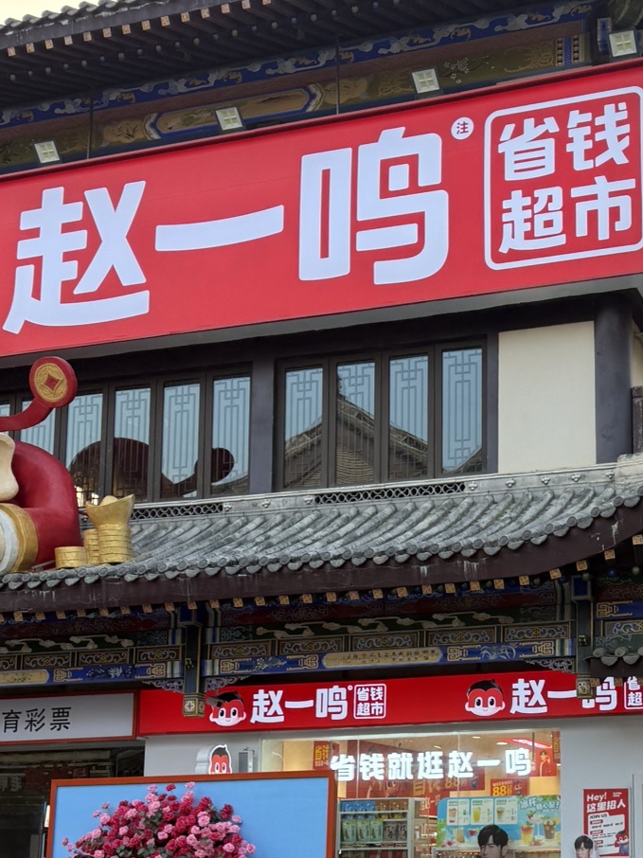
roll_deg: -0.5
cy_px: 656
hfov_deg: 26.6
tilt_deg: +13.6
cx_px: 581
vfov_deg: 35.3
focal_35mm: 53
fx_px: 1313
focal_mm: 6.76
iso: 100
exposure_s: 1/453
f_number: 1.78
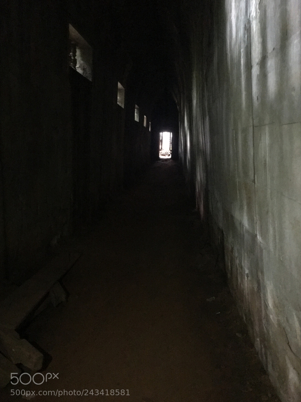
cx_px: 150
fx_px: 348
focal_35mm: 30
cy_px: 205
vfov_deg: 60.0
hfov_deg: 46.8
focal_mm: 4.15
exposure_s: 1/4
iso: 1250
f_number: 2.2
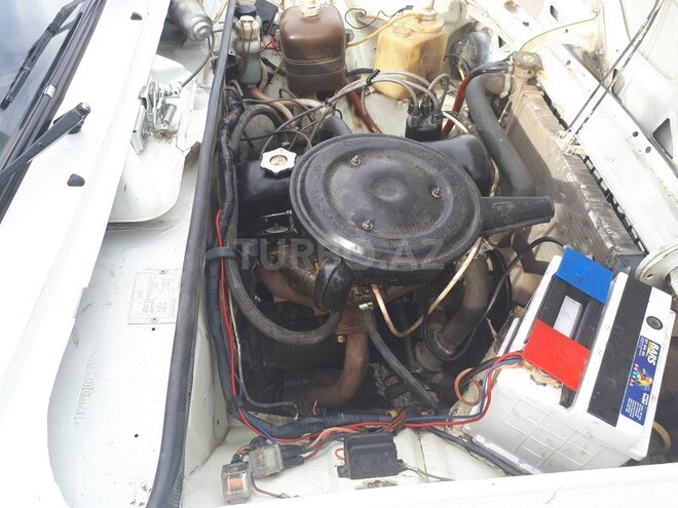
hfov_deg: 65.3
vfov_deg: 51.4
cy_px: 254
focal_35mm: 27
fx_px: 529
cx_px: 339
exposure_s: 1/173
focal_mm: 3.6
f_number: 1.9
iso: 40
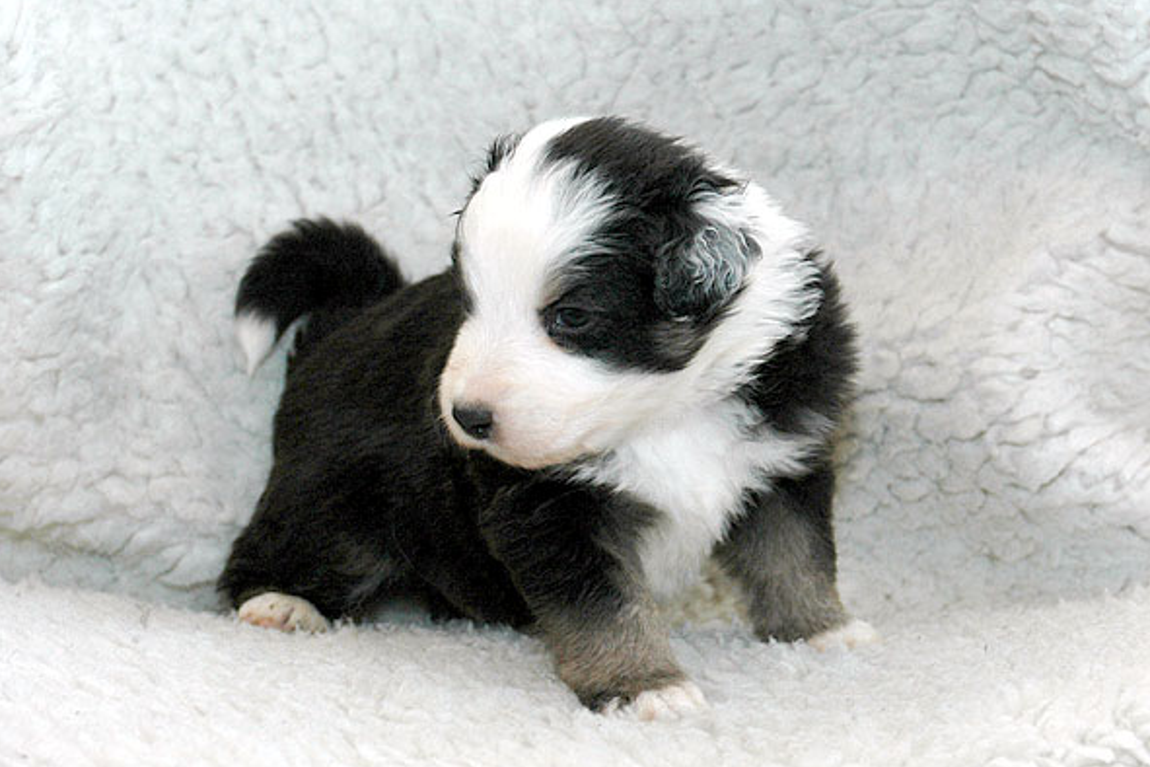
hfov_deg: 29.4
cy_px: 384
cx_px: 568
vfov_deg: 19.9
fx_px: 2188
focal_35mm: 69
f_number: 5
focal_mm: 45
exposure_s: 1/60
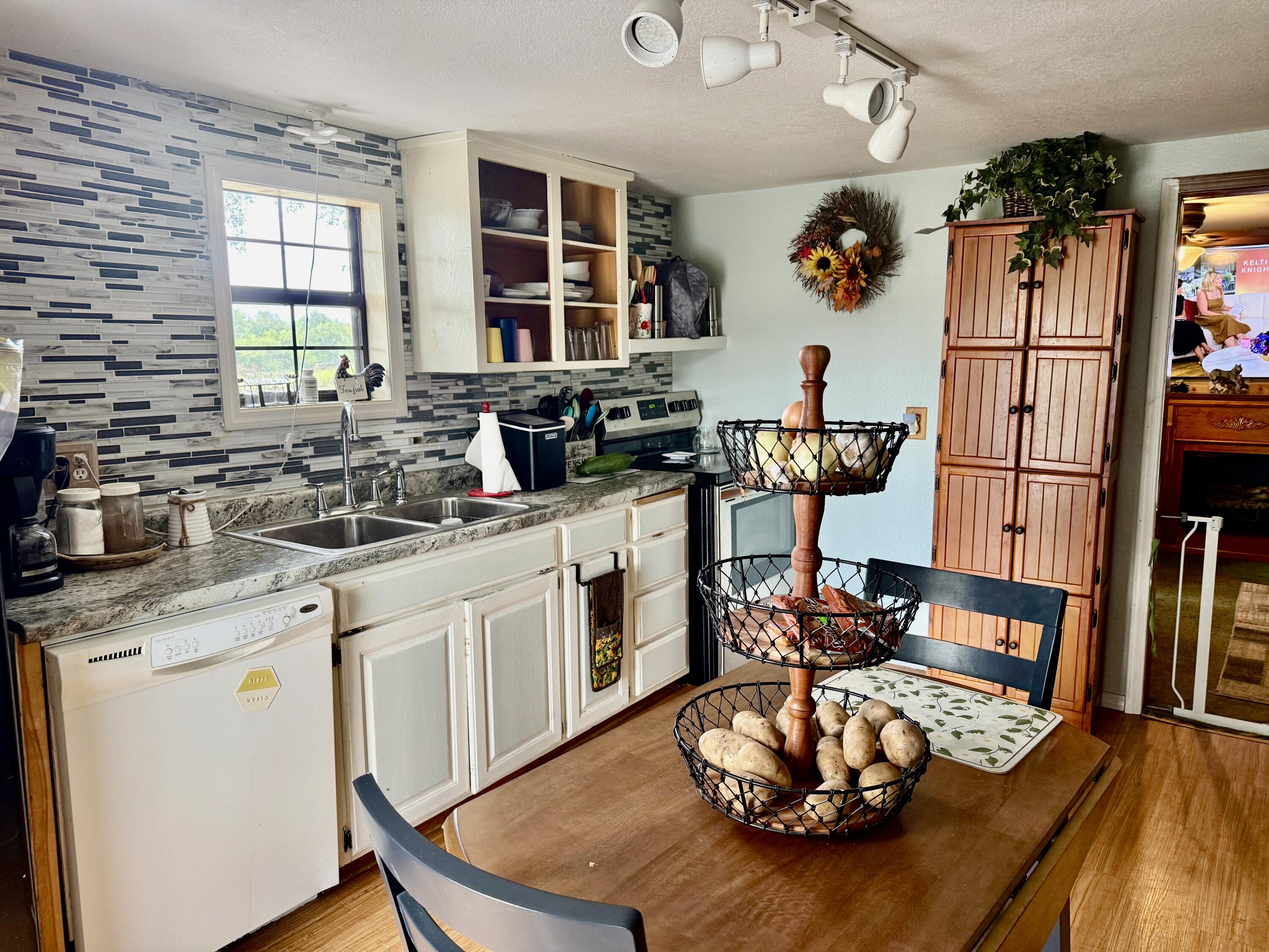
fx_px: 880
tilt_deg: -8.0
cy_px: 476
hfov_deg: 71.6
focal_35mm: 24
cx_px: 634
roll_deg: +0.6
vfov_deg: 56.8
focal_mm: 6.76
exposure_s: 1/60
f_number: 1.78
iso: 200
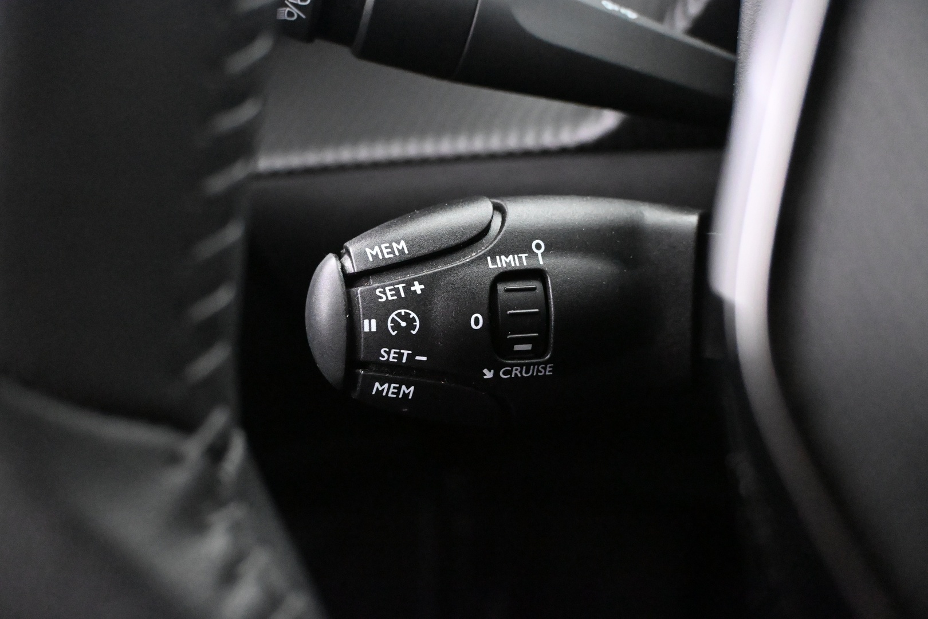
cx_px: 464
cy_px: 310
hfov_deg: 58.3
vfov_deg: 40.8
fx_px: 831
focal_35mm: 32
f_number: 4
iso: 14400
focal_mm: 21.5
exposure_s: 1/30
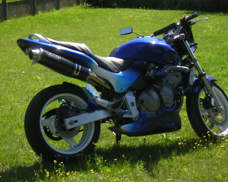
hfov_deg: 17.0
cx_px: 114
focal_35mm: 113
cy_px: 91
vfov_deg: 13.6
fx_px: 763
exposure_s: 1/267
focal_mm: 14.1
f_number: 4.7
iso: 100
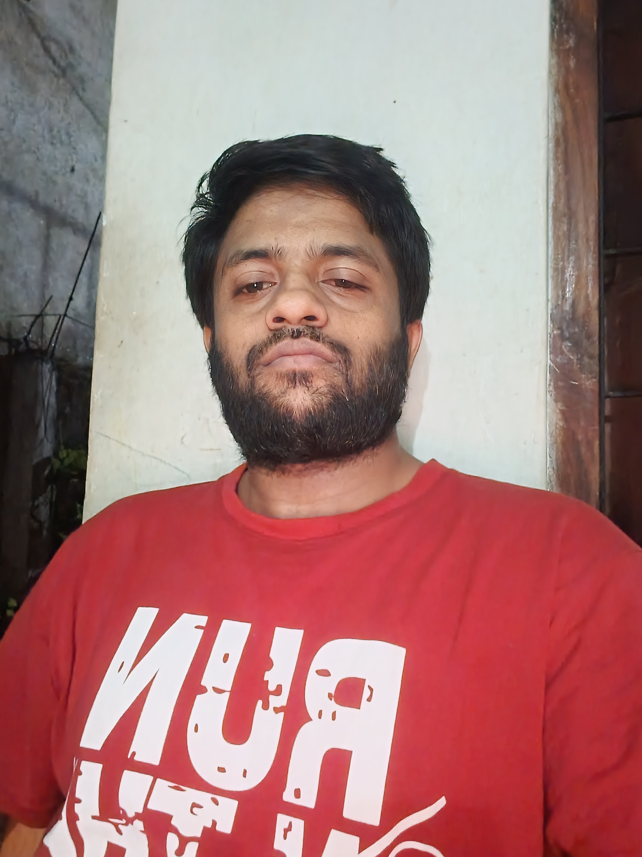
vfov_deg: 67.3
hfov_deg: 53.1
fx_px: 643
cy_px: 428
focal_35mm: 26
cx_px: 321
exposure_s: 1/14.3
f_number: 2.1
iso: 3768
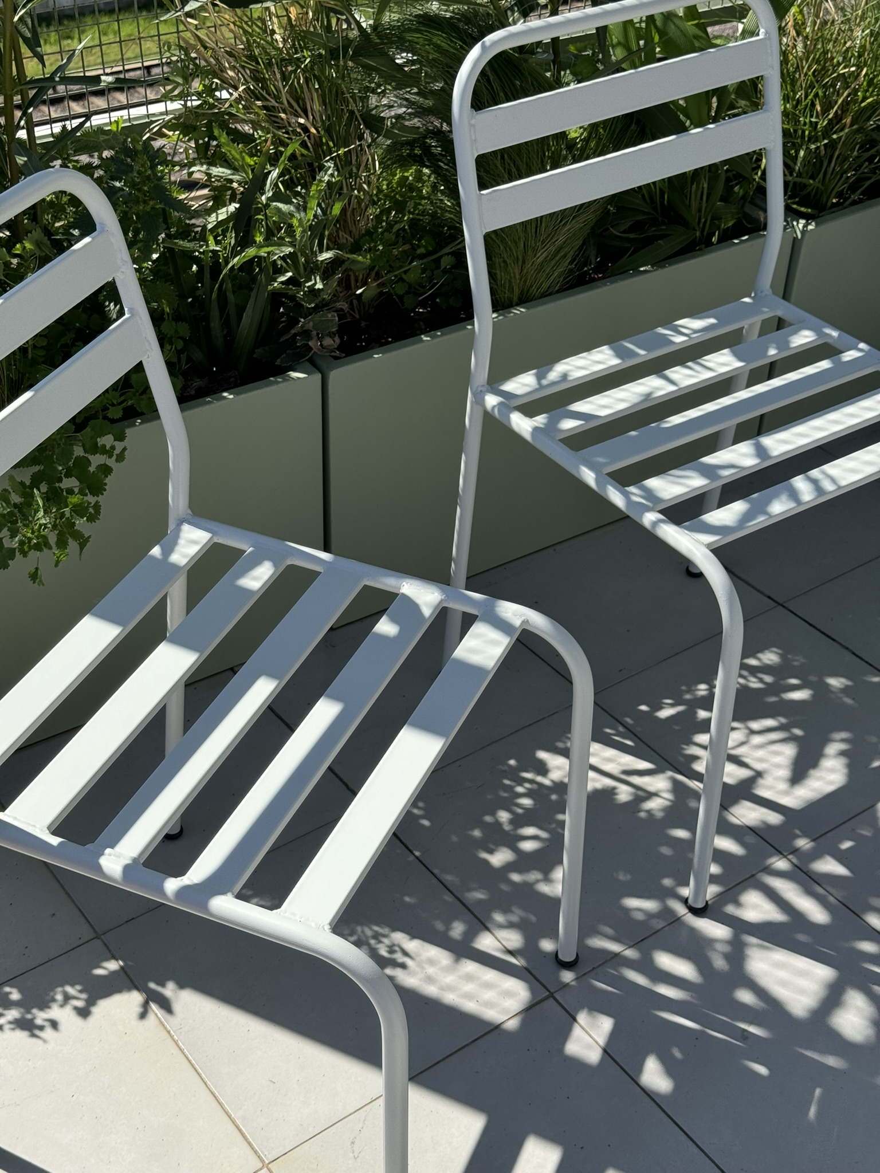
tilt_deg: -34.6
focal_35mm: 48
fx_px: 1627
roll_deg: +0.6
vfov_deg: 39.7
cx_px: 440
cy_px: 586
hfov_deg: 30.3
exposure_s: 1/2833
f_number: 1.78
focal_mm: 6.76
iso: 64
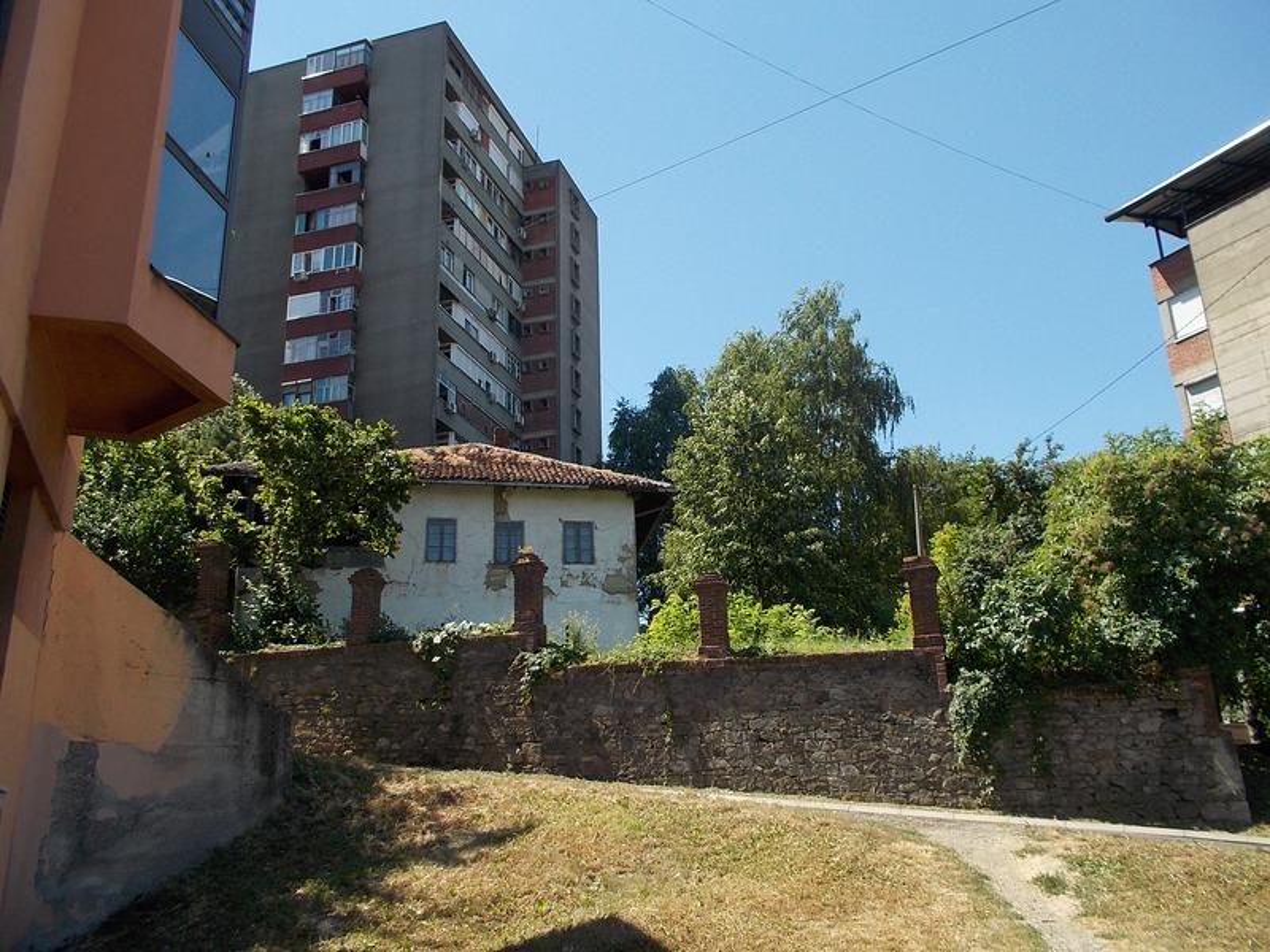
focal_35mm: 29
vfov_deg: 48.2
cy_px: 476
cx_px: 635
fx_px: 1064
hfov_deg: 61.7
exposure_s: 1/500
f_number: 3.3
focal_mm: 4.1
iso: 80
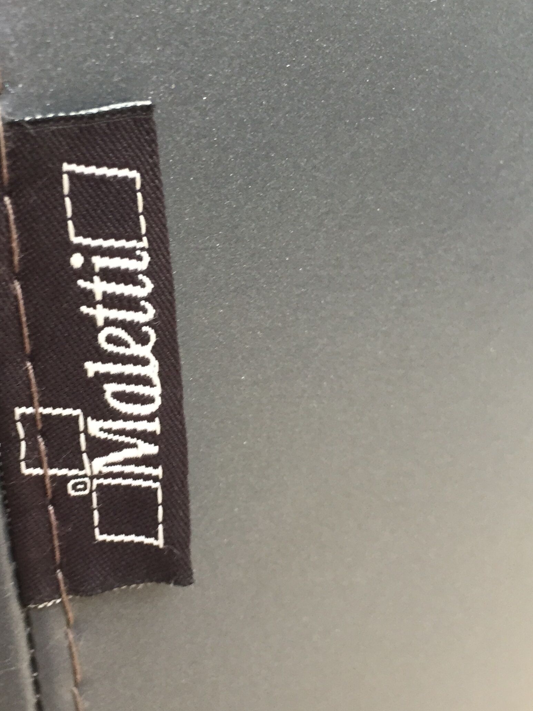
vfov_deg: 41.2
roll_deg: +2.2
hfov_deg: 31.1
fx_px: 945
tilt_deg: -8.5
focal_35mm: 46
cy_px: 375
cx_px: 157
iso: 125
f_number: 2.2
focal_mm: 4.15
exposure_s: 1/30
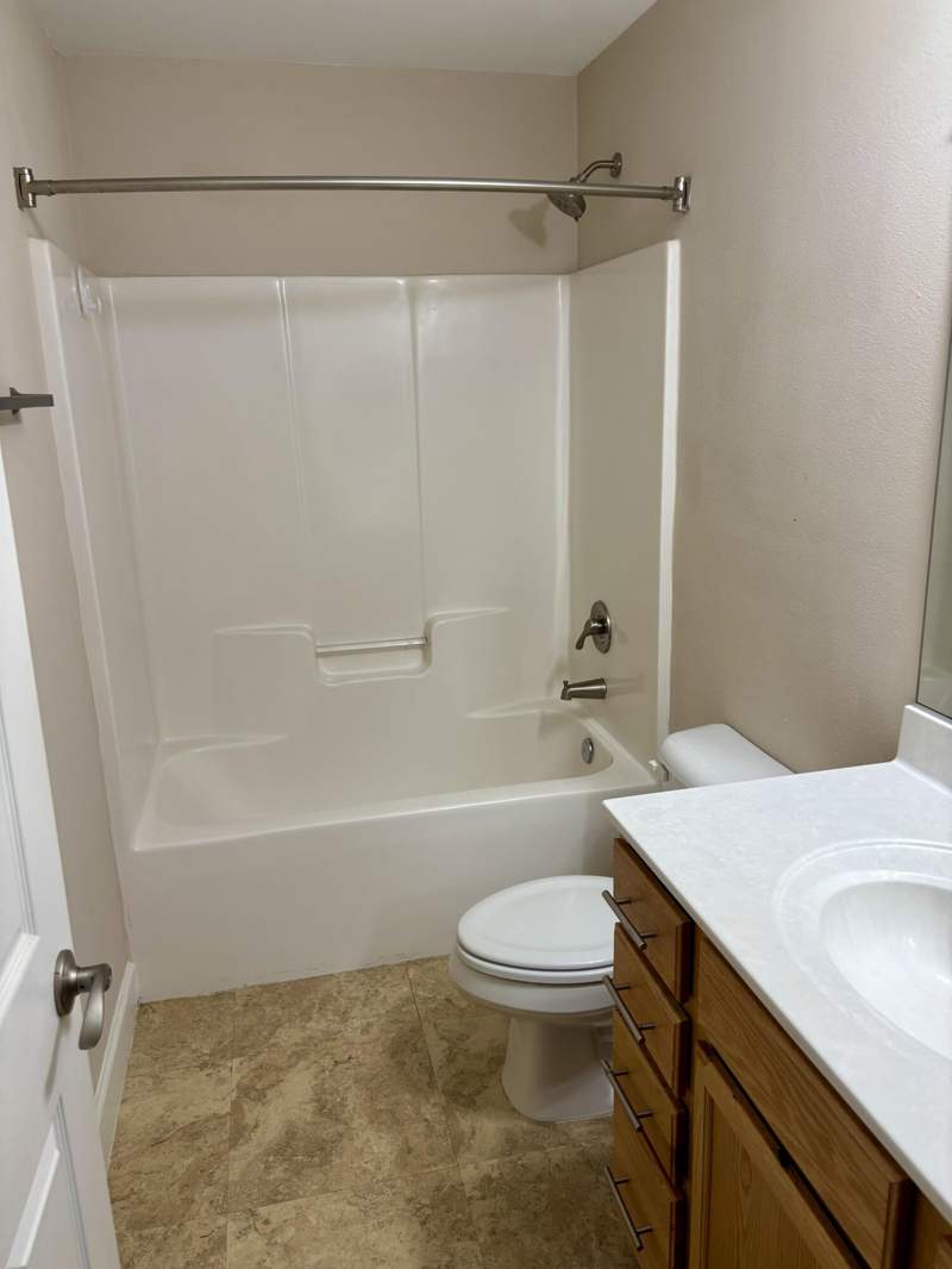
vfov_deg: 67.3
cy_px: 634
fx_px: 953
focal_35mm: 26
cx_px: 476
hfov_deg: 53.1
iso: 80
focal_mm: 5.96
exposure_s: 1/60
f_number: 1.6
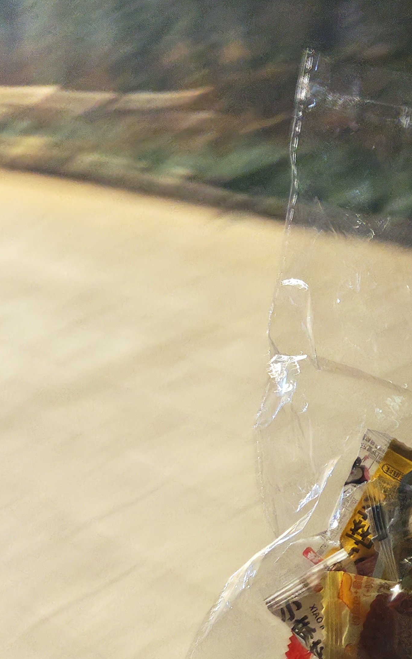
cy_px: 567
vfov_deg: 36.9
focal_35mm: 52
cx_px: 431
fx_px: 934
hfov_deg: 23.6
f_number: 1.79
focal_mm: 4.84
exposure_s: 1/9.09
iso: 618
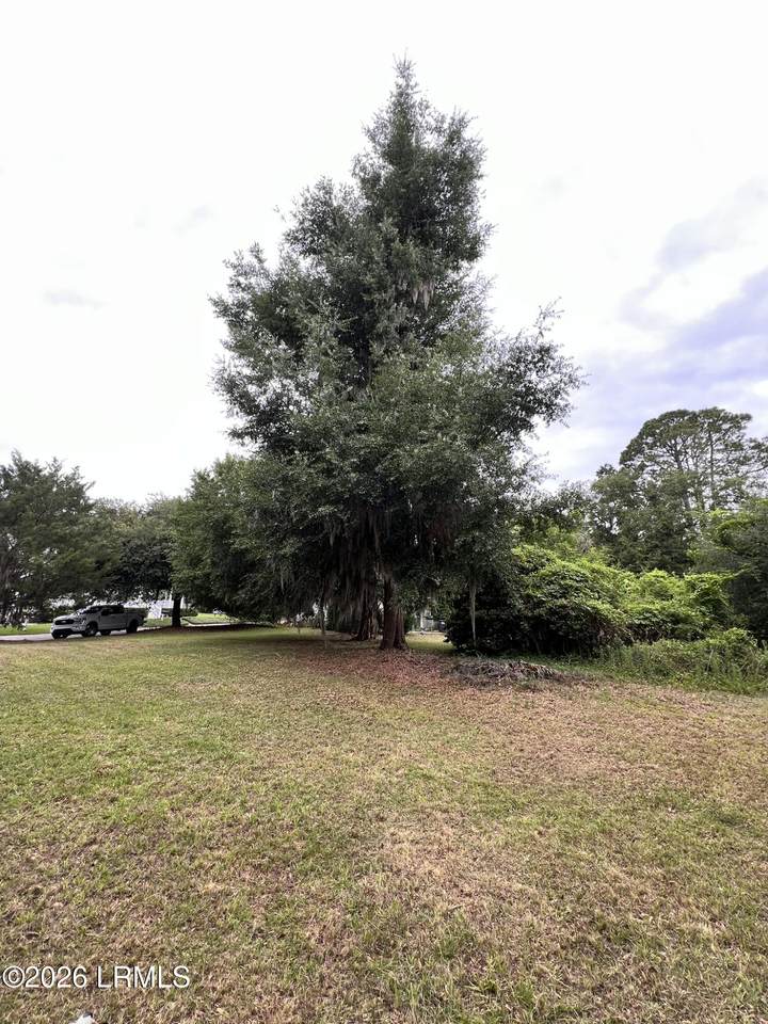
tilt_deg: +13.2
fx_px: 385
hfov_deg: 89.9
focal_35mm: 13
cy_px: 512
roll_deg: -1.5
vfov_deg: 106.2
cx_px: 384
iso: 32
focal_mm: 1.57
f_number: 1.8
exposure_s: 1/99
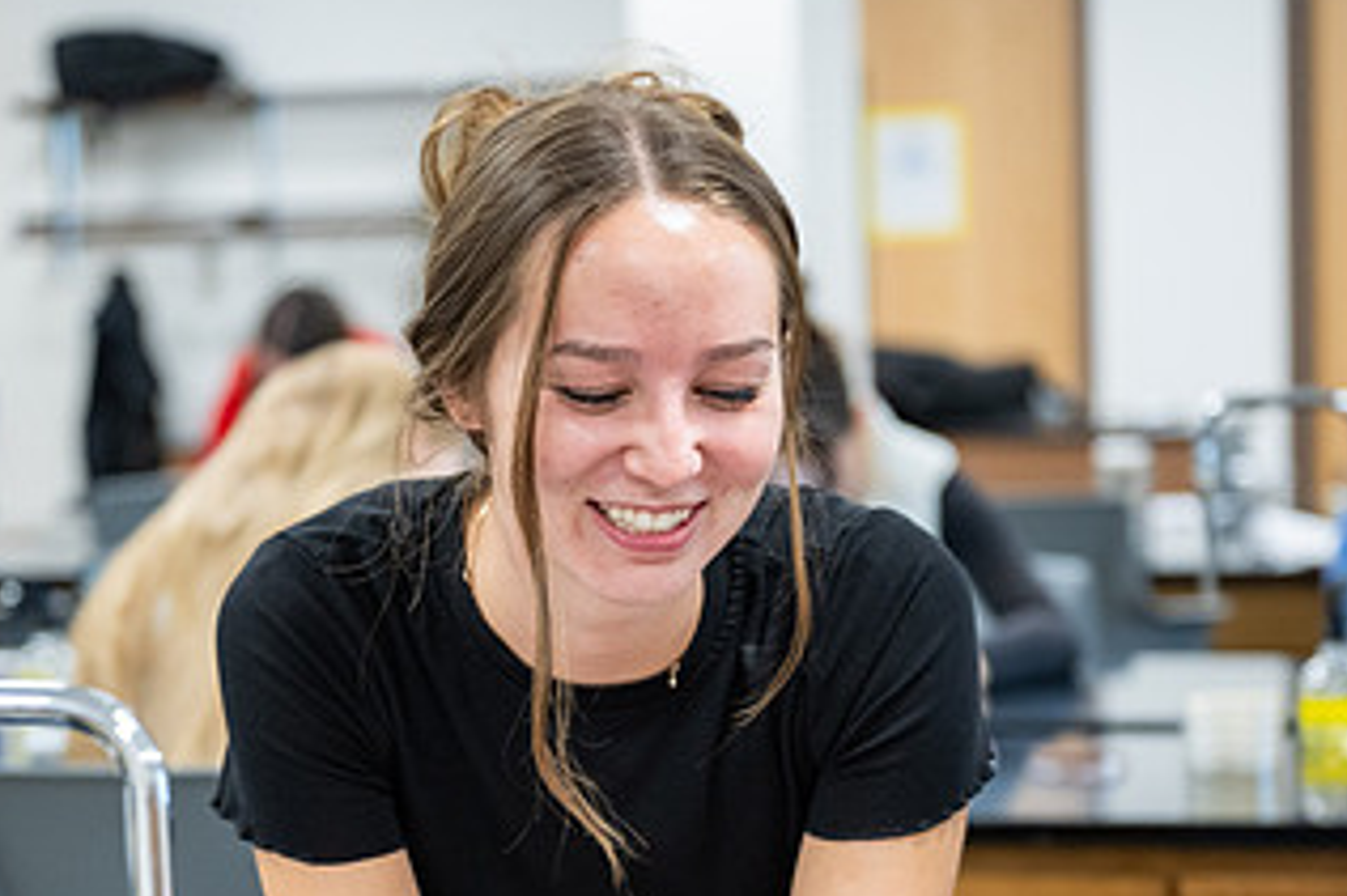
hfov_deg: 18.9
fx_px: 4039
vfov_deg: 12.6
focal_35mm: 108
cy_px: 724
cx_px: 574
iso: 1000
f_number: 2.8
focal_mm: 59
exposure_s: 1/160
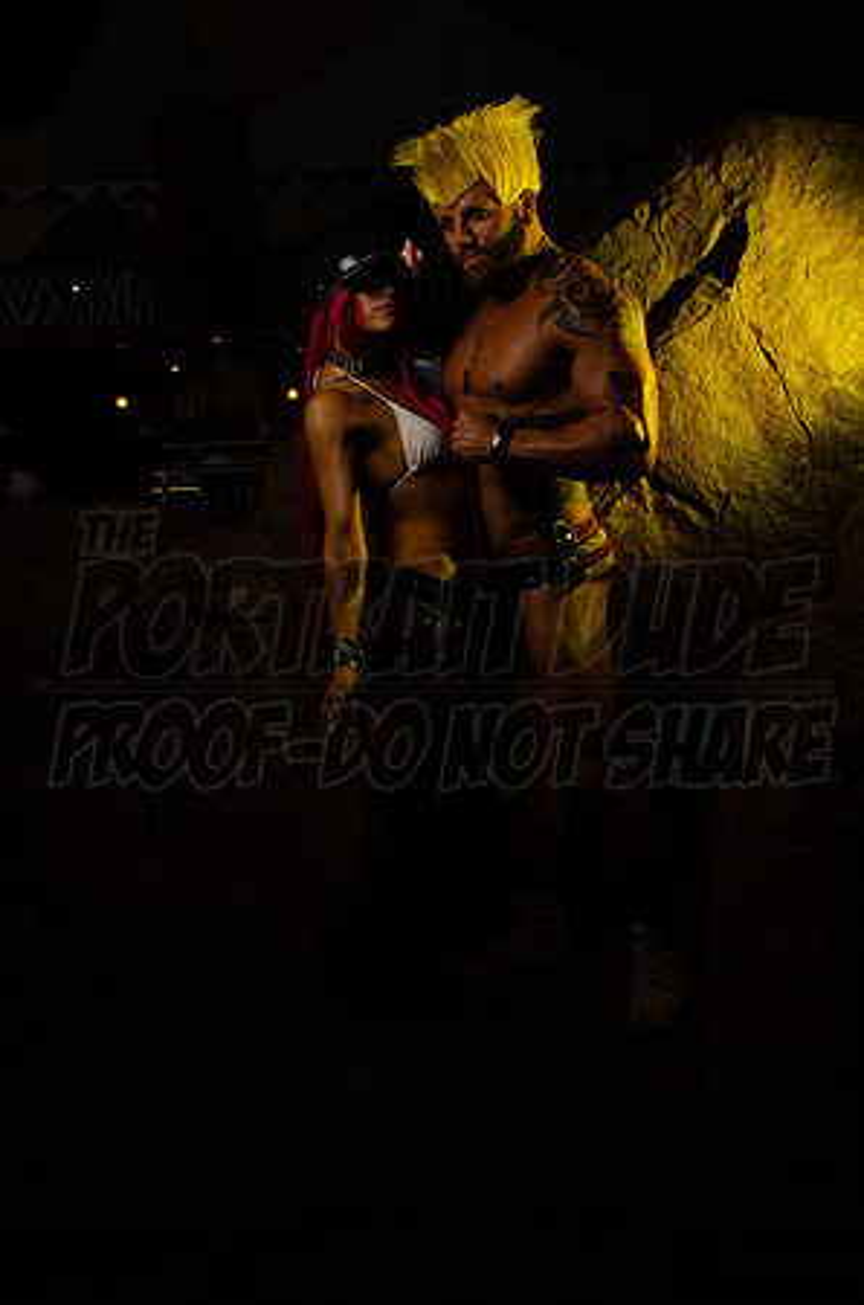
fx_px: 1302
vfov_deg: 53.2
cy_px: 652
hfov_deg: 36.7
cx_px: 432
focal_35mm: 36
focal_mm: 24
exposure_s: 1/60
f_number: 11
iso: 100
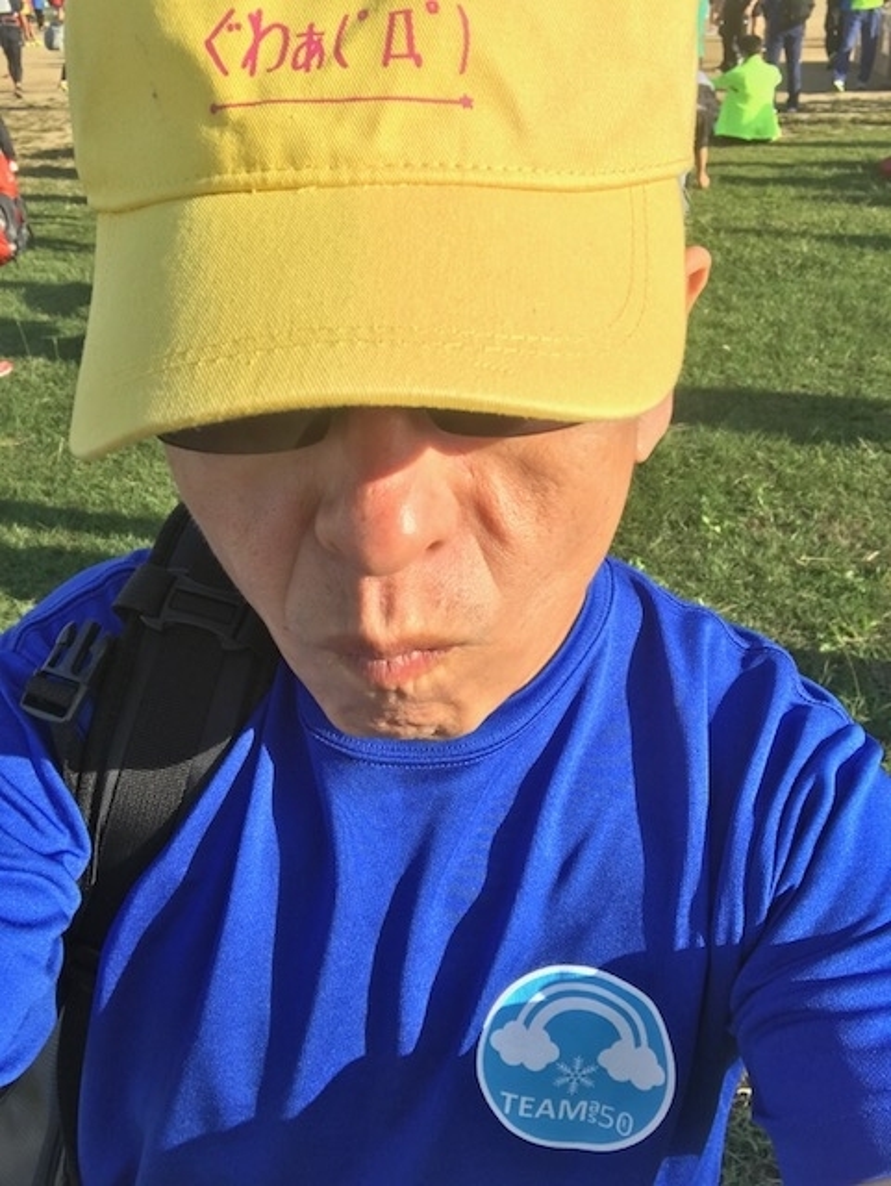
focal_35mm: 32
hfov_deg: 44.2
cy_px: 593
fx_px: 1097
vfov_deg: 56.8
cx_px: 446
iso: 25
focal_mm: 2.87
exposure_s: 1/913
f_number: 2.2
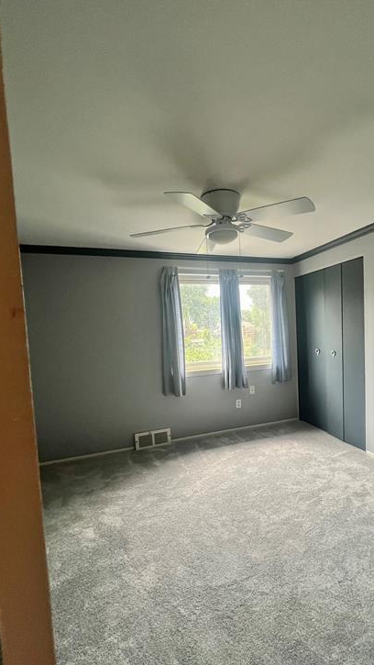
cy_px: 349
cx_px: 222
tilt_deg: -3.9
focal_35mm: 15
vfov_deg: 102.9
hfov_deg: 69.9
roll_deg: +3.5
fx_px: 264
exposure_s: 1/120
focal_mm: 1.57
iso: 250
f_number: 1.8
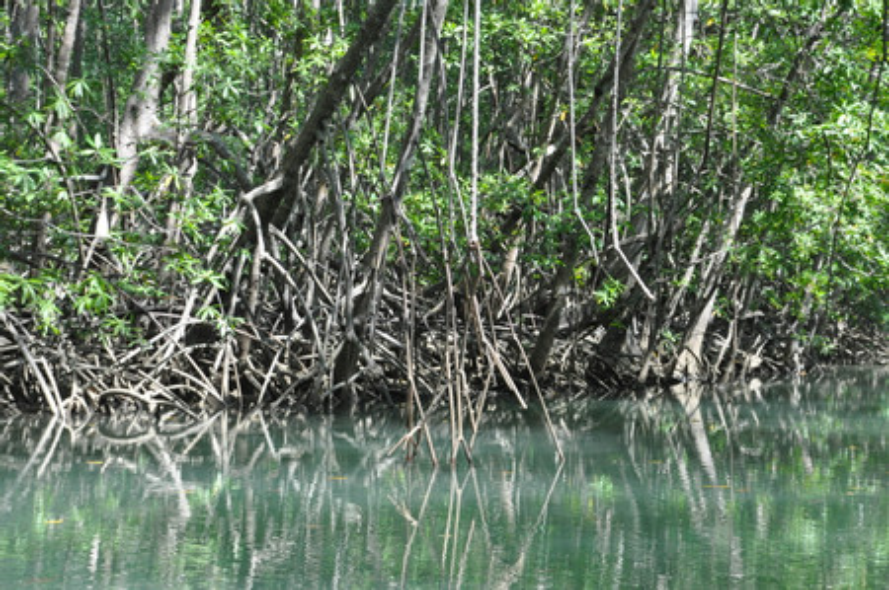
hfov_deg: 19.5
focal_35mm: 105
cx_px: 444
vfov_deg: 13.0
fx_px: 2590
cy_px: 295
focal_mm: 70
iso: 800
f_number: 9
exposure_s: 1/320
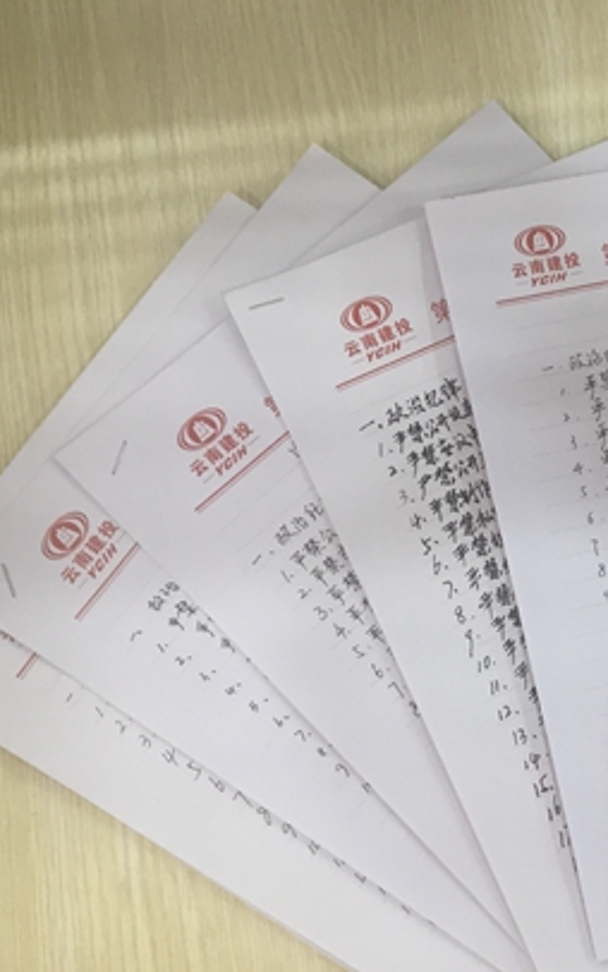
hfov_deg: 22.1
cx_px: 780
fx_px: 1404
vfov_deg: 38.1
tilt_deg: -80.6
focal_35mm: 53
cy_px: 571
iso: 40
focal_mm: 4.15
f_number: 2.2
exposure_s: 1/33
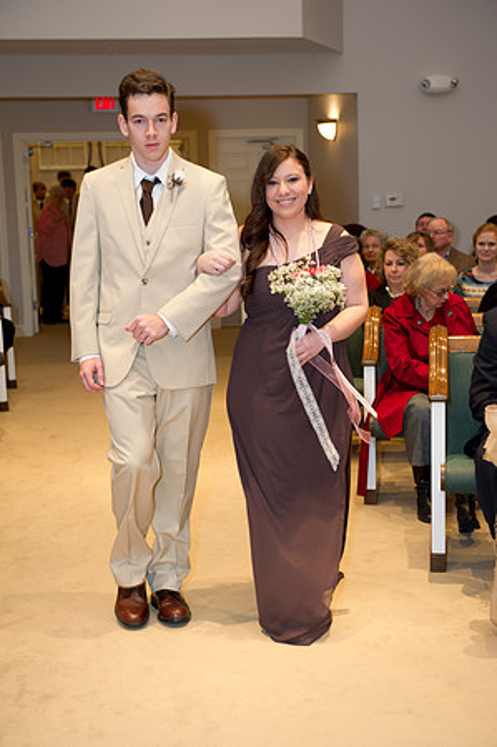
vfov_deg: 34.5
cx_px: 248
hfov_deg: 23.3
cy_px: 374
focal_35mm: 58
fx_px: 1204
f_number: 4
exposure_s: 1/80
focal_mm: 58
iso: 1250
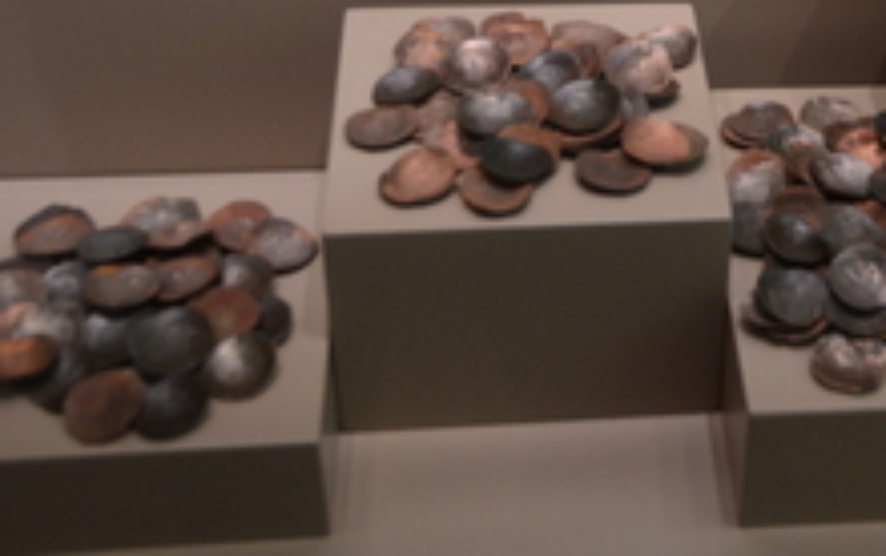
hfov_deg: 29.7
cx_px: 745
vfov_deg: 19.1
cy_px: 38
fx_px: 1619
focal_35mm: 67
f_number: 3.5
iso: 1000
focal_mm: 22
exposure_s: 1/25
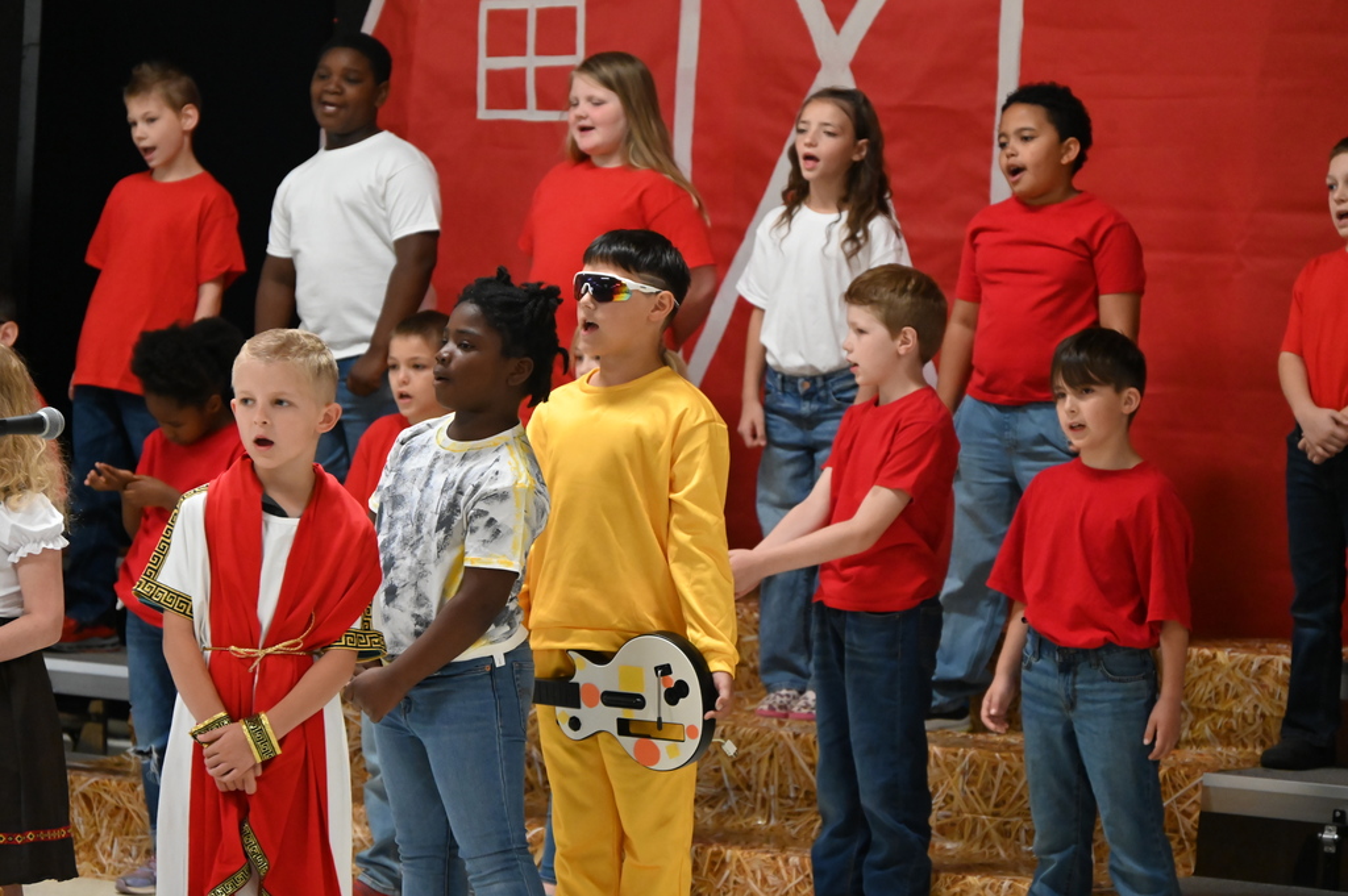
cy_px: 448
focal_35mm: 160
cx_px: 674
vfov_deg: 8.6
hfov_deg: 12.8
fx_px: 5986
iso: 9000
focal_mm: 160
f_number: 6.3
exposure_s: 1/125
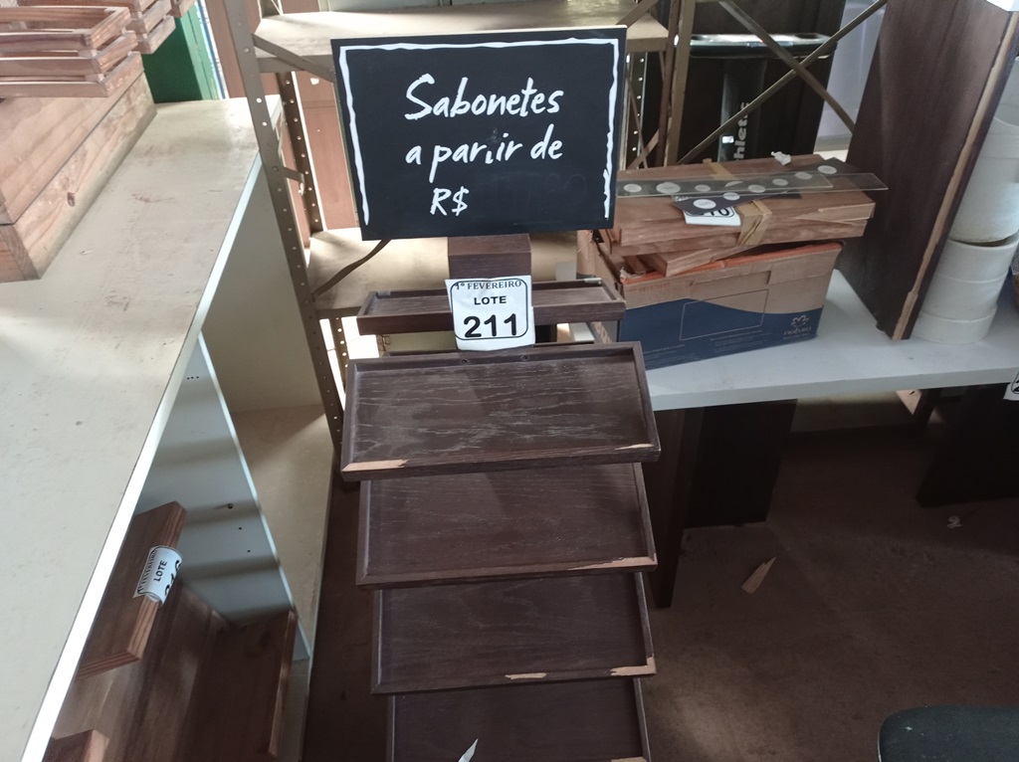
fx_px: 823
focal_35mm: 28
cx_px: 510
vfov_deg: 49.7
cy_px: 381
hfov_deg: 63.5
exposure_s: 1/24
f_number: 1.79
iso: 509
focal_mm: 4.7
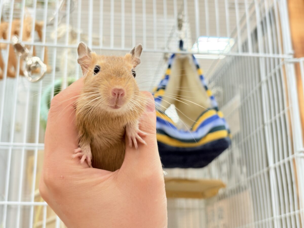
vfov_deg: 28.0
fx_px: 457
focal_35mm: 52
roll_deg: +2.4
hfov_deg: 36.8
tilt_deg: +20.0
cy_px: 114
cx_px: 152
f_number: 1.6
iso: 64
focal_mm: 5.96
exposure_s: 1/50
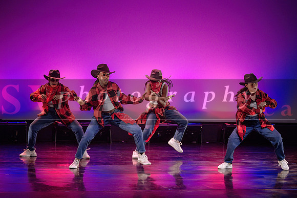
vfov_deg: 10.6
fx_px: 1071
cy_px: 87
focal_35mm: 130
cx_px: 166
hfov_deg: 15.8
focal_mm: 116
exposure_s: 1/250
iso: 1600
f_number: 2.8
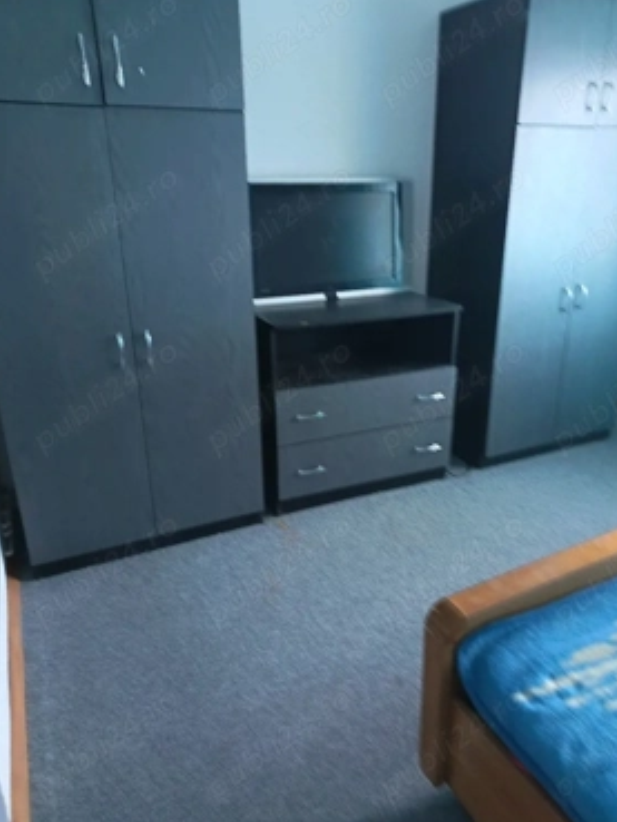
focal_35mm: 26
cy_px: 423
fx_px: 618
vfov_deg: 67.3
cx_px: 323
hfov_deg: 53.1
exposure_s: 1/33.3
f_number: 1.75
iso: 3605
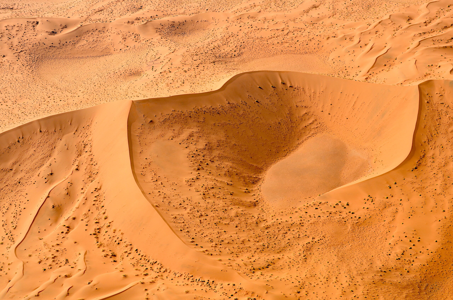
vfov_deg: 20.5
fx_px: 829
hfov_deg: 30.6
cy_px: 150
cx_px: 226
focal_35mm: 66
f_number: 9
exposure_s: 1/320
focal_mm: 44
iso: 100
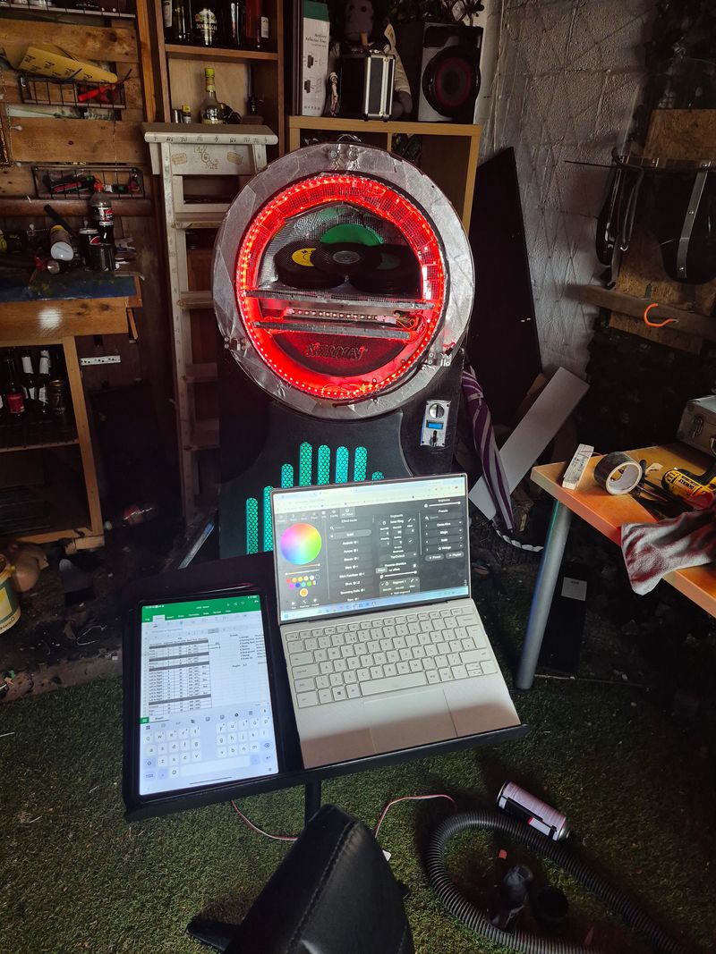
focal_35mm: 23
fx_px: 634
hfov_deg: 58.9
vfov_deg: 73.9
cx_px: 358
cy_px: 477
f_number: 1.8
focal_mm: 5.4
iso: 250
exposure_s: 1/100
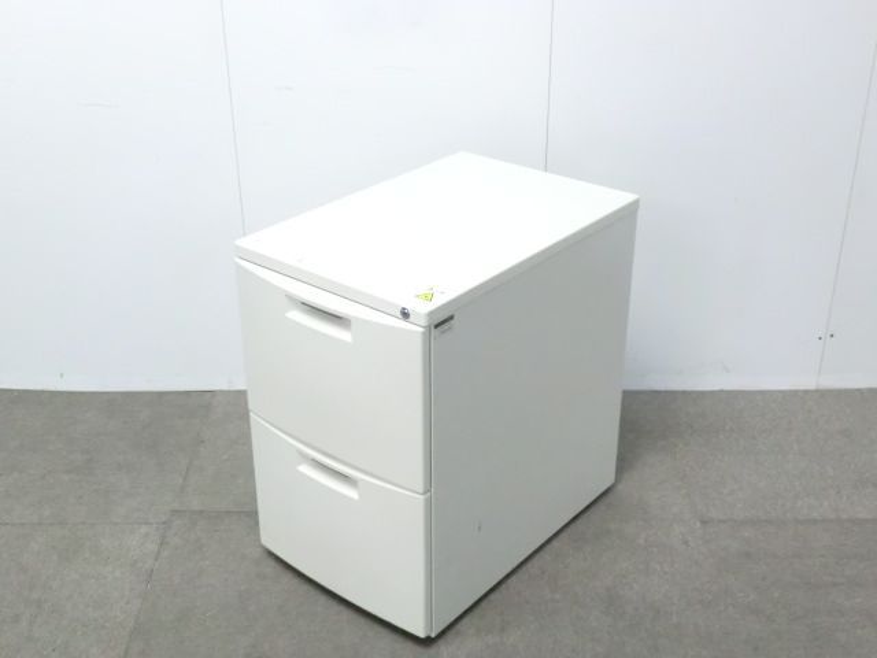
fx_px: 1140
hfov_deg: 42.1
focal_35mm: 45
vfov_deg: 32.2
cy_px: 329
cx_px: 438
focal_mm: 8.2
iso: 800
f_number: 4.3
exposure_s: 1/30
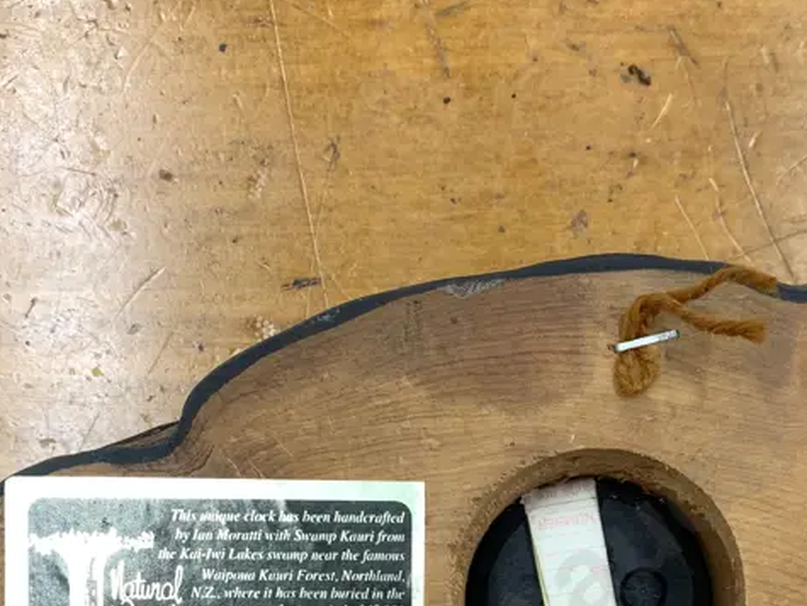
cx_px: 518
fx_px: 1307
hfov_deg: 34.1
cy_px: 633
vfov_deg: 24.7
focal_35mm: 56
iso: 64
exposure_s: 1/50
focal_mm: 4.25
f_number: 1.8
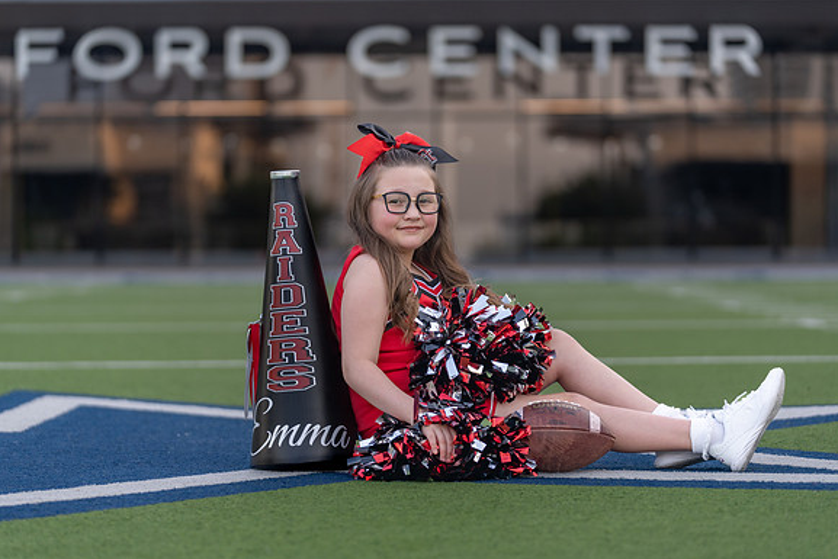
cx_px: 428
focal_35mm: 122
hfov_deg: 16.8
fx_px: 2840
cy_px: 280
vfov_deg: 11.2
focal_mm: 116
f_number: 2.8
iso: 250
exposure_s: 1/400
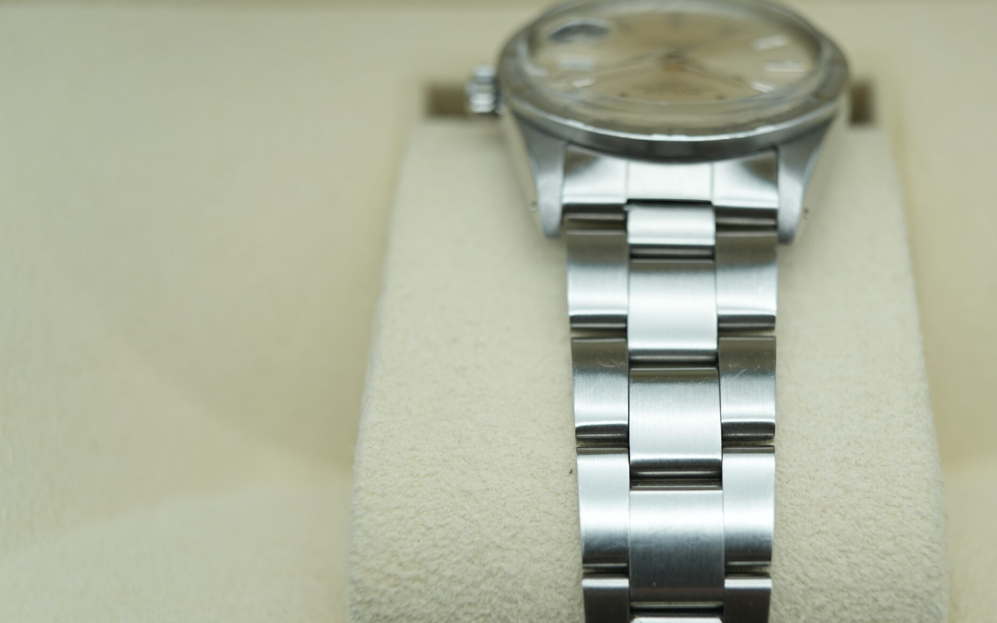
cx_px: 654
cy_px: 368
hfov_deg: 40.6
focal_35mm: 49
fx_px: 1331
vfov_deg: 26.3
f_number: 5
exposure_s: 1/250
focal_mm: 35
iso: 400
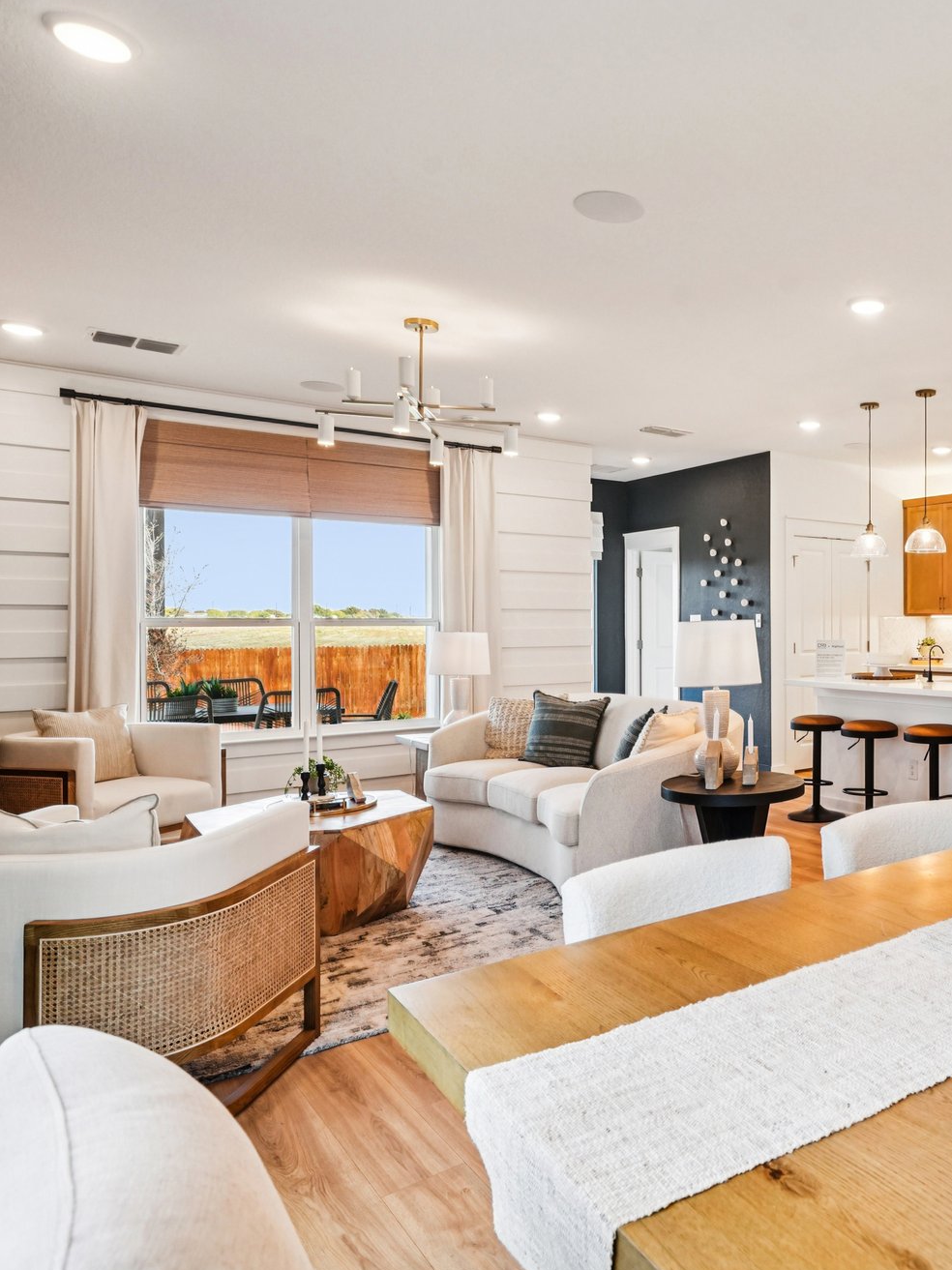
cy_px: 636
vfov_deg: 71.6
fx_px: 880
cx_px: 819
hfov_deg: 51.5
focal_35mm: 24
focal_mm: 16
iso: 800
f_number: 8
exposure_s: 1/60
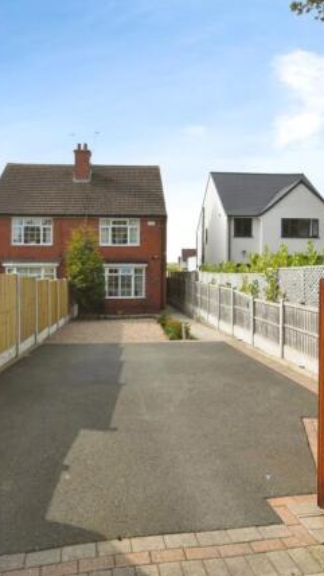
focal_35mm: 24
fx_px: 366
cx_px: 147
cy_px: 286
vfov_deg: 76.3
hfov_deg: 47.7
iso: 400
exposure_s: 1/800
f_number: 8
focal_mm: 10
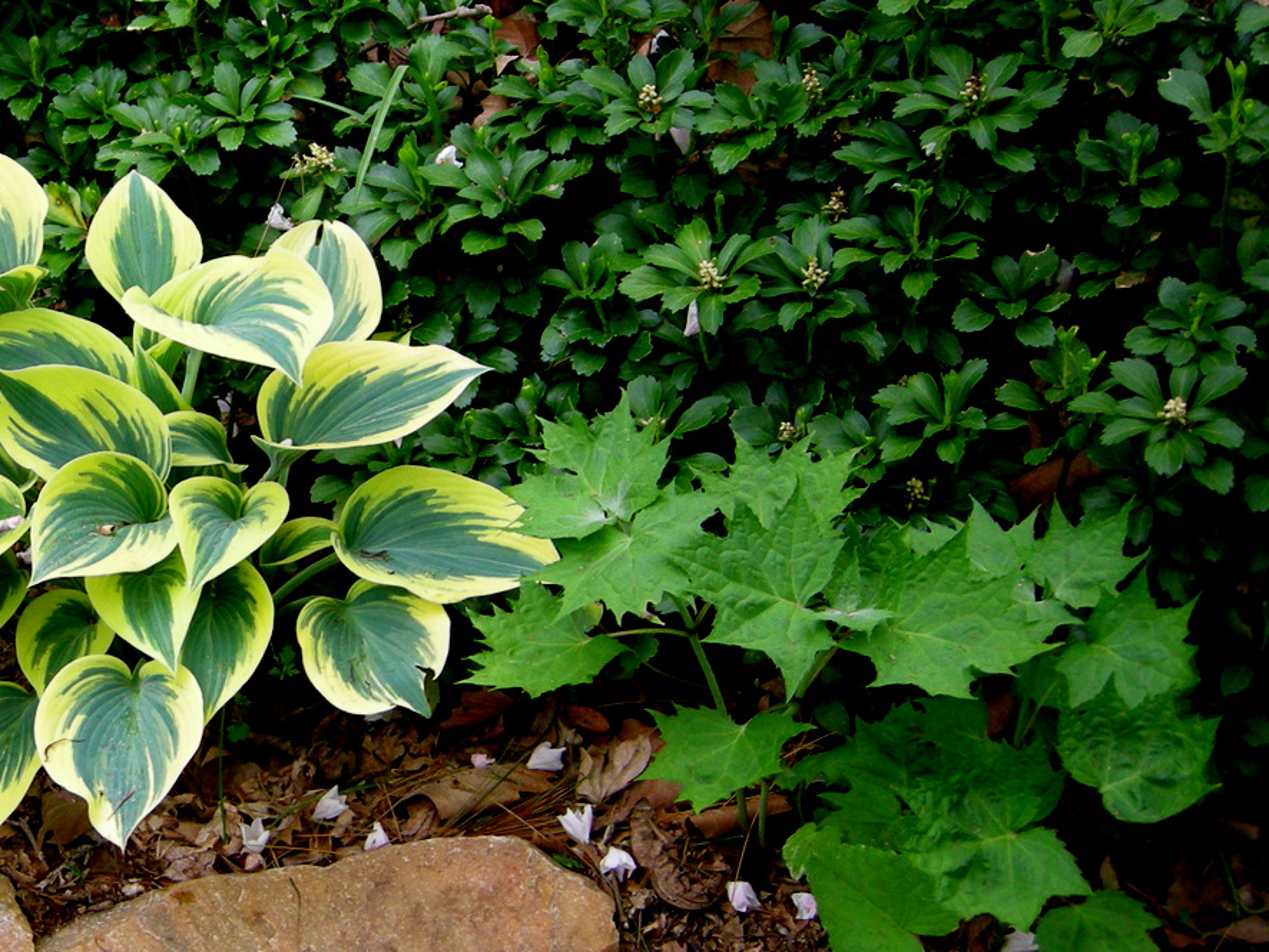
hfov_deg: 28.7
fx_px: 2384
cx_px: 130
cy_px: 554
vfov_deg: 22.6
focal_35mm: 65
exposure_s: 1/49.8
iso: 116
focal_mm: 7.5
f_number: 2.7
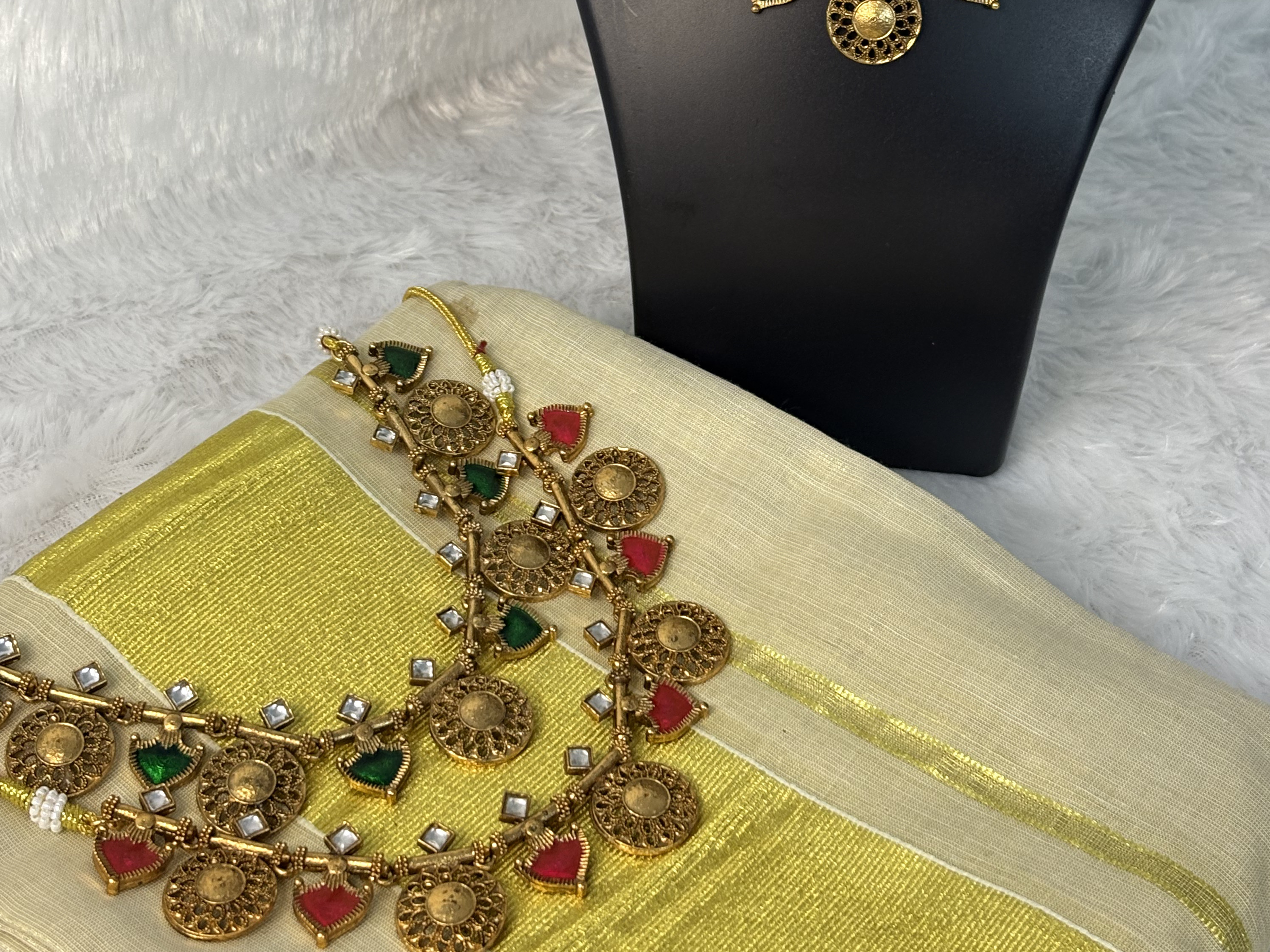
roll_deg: -1.3
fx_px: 2568
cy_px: 178
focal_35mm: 70
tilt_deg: -31.4
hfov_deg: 27.8
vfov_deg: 20.7
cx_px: 635
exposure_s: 1/33
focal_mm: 5.96
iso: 160
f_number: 1.6
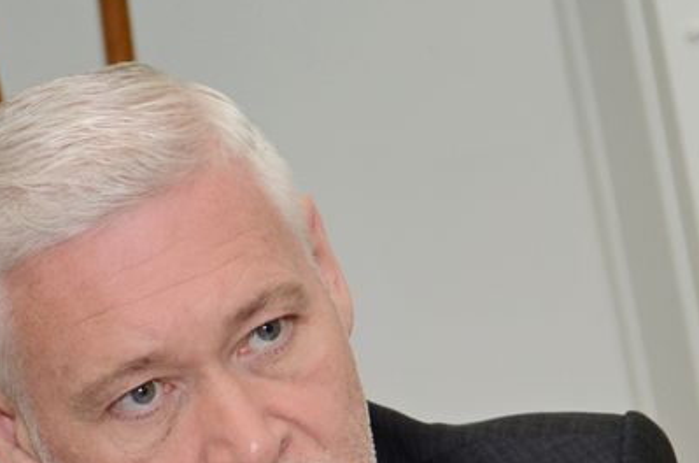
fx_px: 5094
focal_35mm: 263
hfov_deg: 7.8
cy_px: 578
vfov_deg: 5.2
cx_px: 454
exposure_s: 1/250
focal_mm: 50
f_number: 5
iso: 640
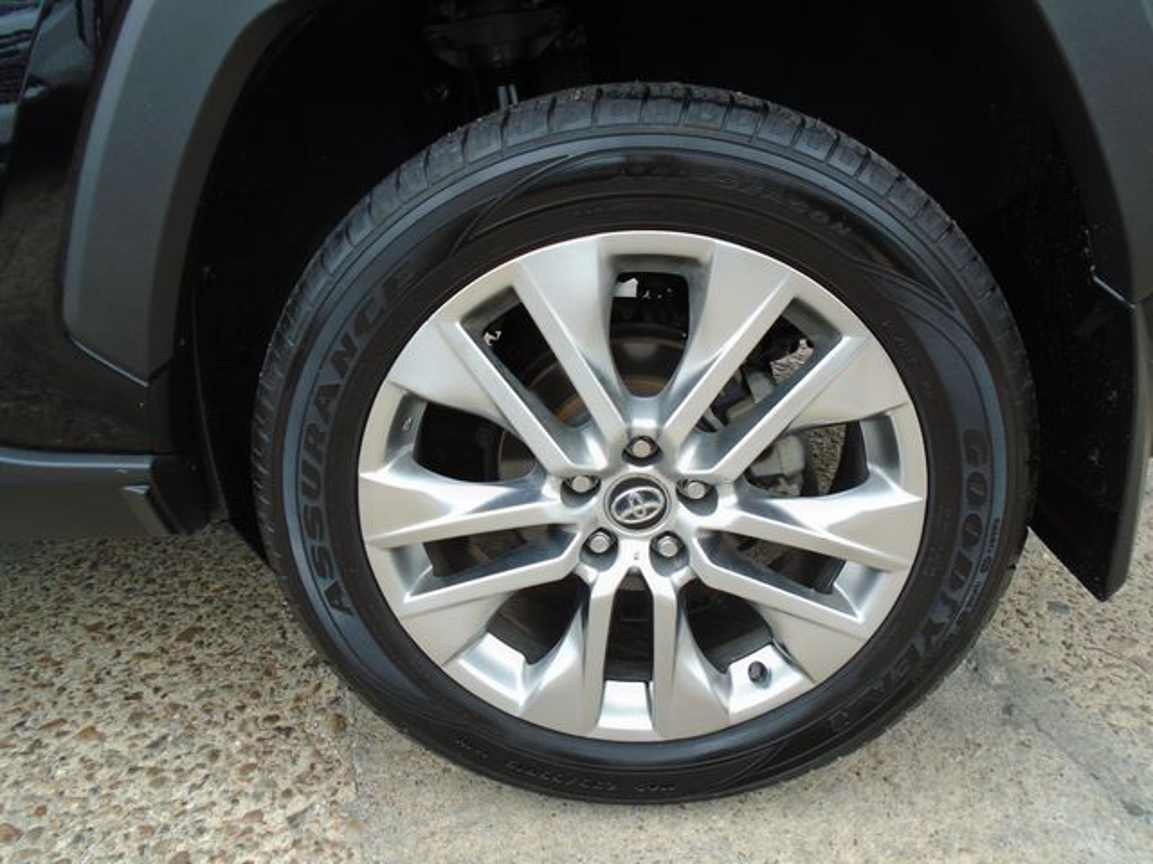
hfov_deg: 67.3
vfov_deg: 53.1
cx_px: 576
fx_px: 866
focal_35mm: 26
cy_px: 432
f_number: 3.2
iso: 100
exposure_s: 1/160
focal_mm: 4.6
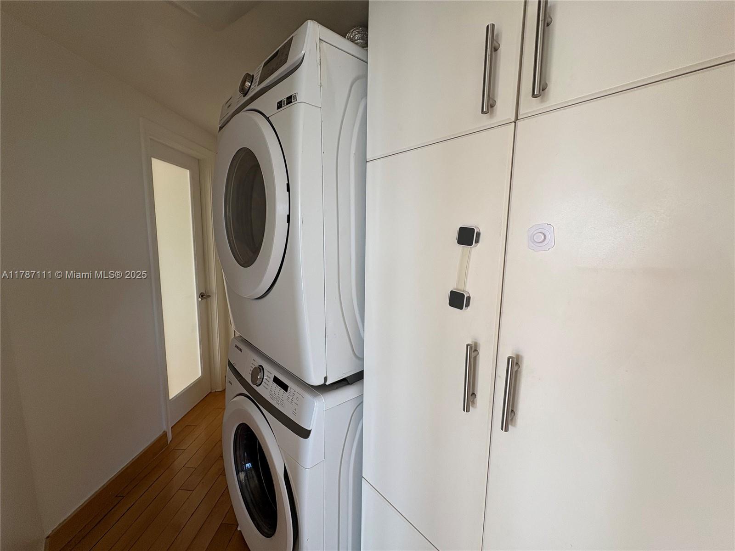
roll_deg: -1.4
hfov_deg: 102.1
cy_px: 276
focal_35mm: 14
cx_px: 368
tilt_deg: -7.6
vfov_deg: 85.7
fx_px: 297
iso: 64
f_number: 2.2
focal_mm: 2.22
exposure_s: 1/99
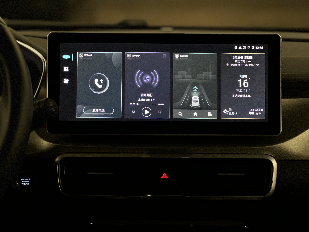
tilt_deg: -7.6
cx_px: 154
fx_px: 687
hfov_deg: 25.3
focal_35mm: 77
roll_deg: -0.8
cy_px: 116
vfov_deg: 19.1
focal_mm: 9
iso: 400
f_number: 2.8
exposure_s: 1/40
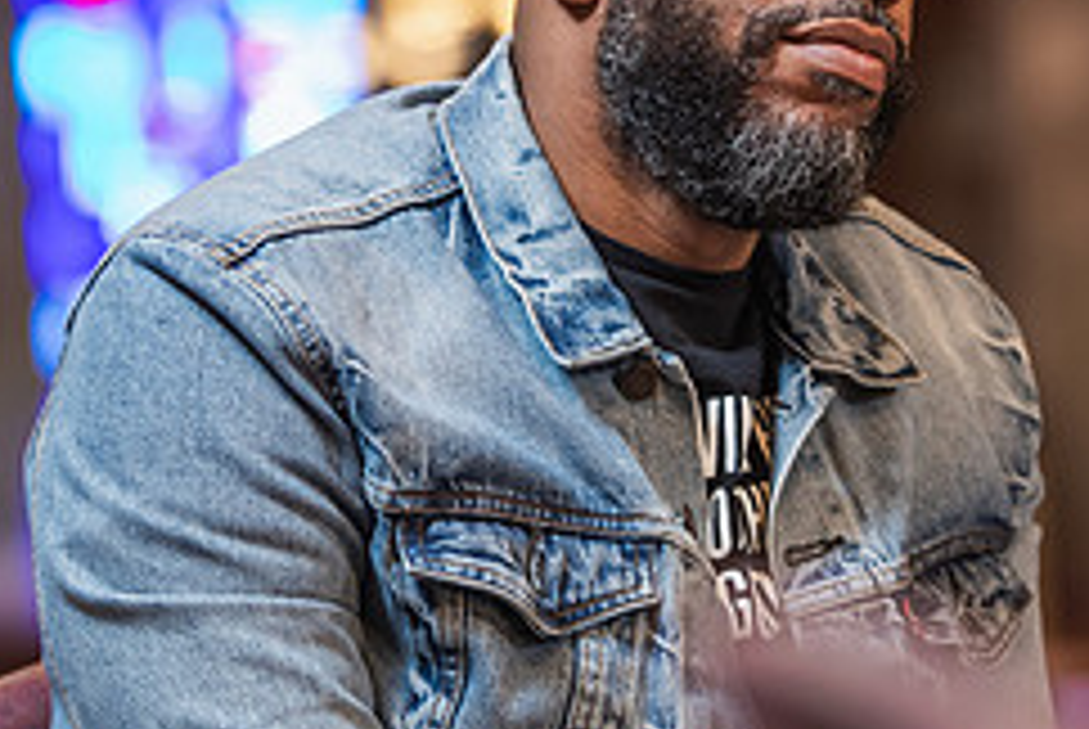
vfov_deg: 4.7
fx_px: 8844
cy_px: 47
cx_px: 544
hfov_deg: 7.0
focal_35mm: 292
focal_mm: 122
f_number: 2.8
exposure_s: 1/160
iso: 800
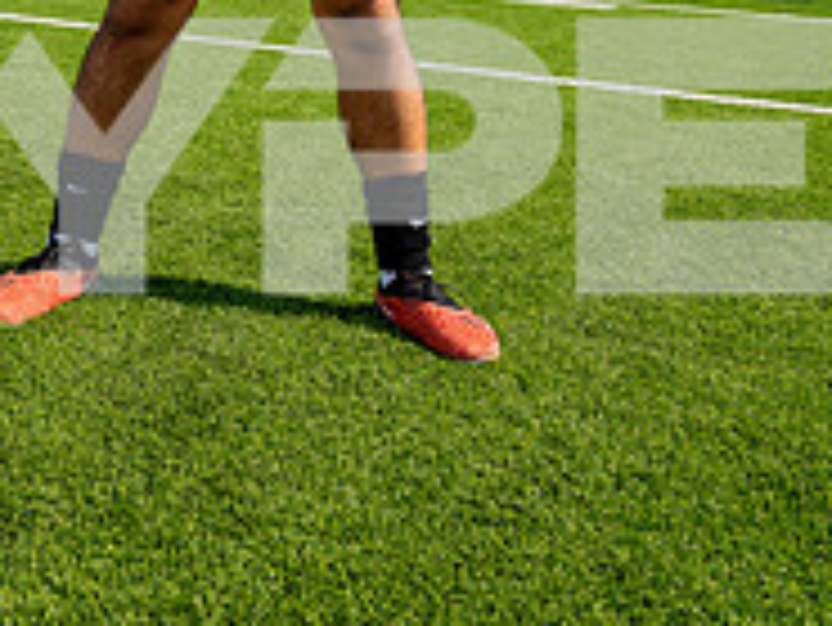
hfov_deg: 33.7
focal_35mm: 56
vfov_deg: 23.5
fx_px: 1347
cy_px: -158
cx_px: 220
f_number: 7.1
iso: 50
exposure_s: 1/125
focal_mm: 24
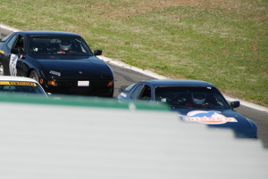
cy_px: 97
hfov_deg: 3.2
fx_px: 4757
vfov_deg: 2.2
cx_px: -10
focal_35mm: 638
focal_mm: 200
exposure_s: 1/1000
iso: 200
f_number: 5.6
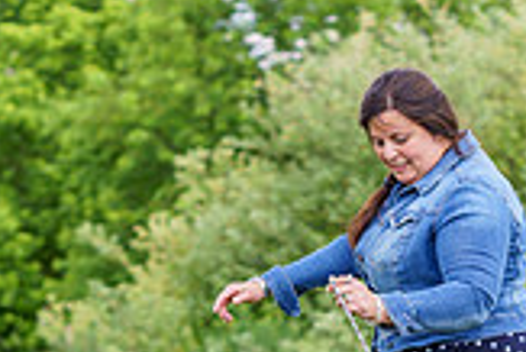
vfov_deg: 5.5
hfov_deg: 8.3
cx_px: 258
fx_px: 3641
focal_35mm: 249
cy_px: 486
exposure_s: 1/500
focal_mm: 70
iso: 100
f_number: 3.2
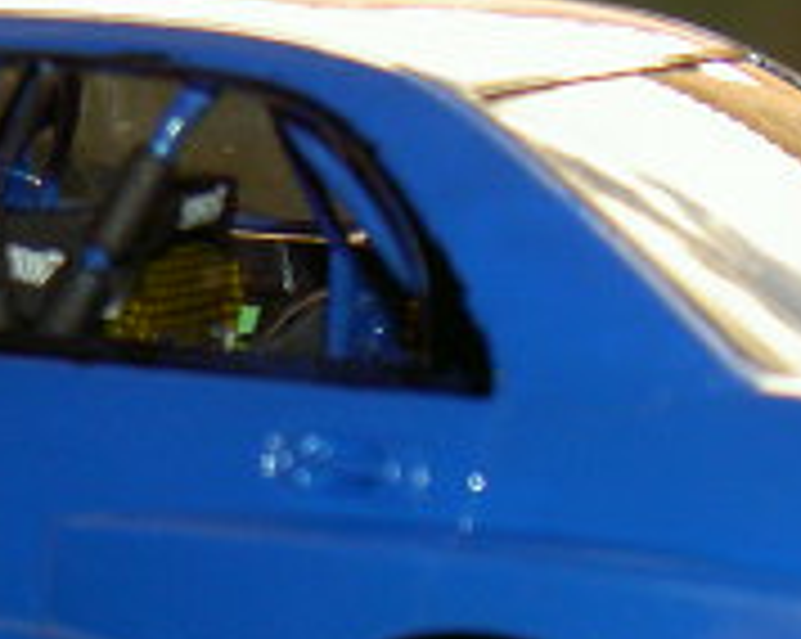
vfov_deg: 11.2
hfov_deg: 14.0
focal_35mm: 137
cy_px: 513
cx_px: 202
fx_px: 3244
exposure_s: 1/60
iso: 100
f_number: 2.8
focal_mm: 8
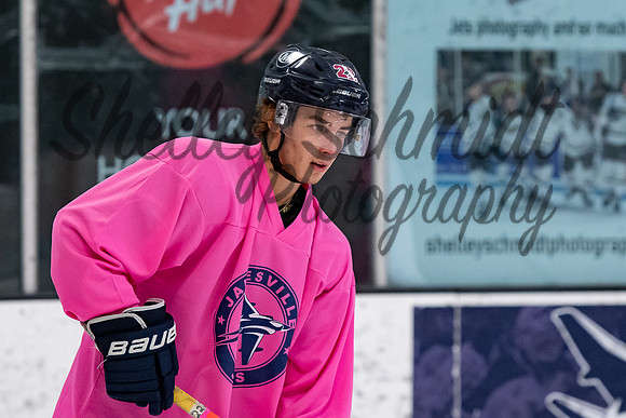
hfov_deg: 5.2
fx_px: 6915
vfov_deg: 3.5
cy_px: 162
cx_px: 302
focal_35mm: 398
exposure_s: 1/800
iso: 2000
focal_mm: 185
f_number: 3.5
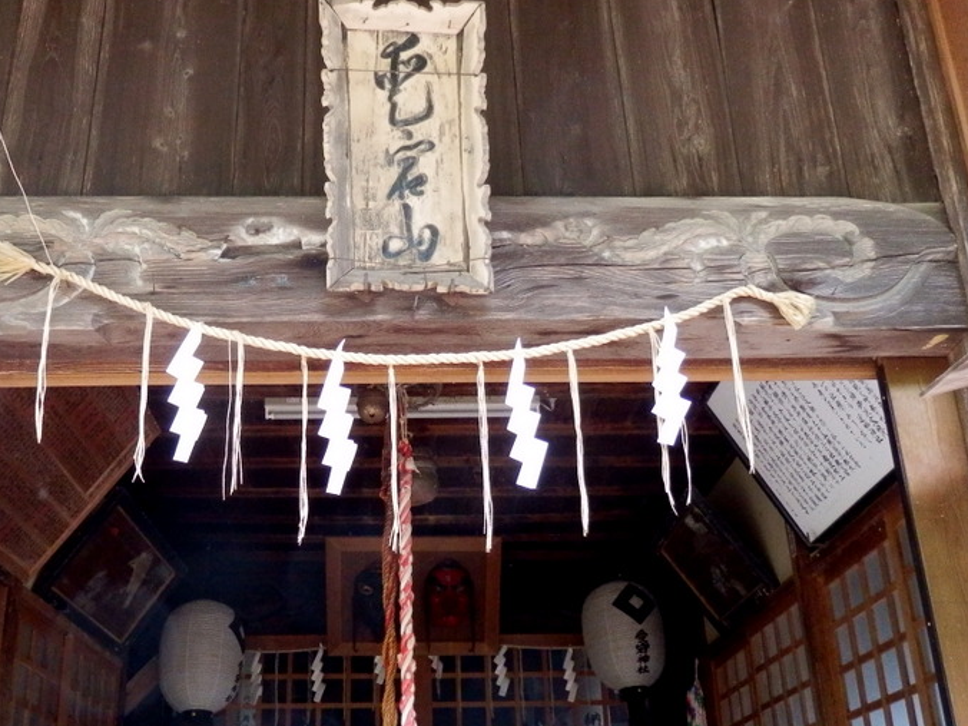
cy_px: 494
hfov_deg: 50.0
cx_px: 428
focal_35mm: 37
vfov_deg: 38.2
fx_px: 1035
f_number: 3
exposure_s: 1/125
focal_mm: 4.5
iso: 640
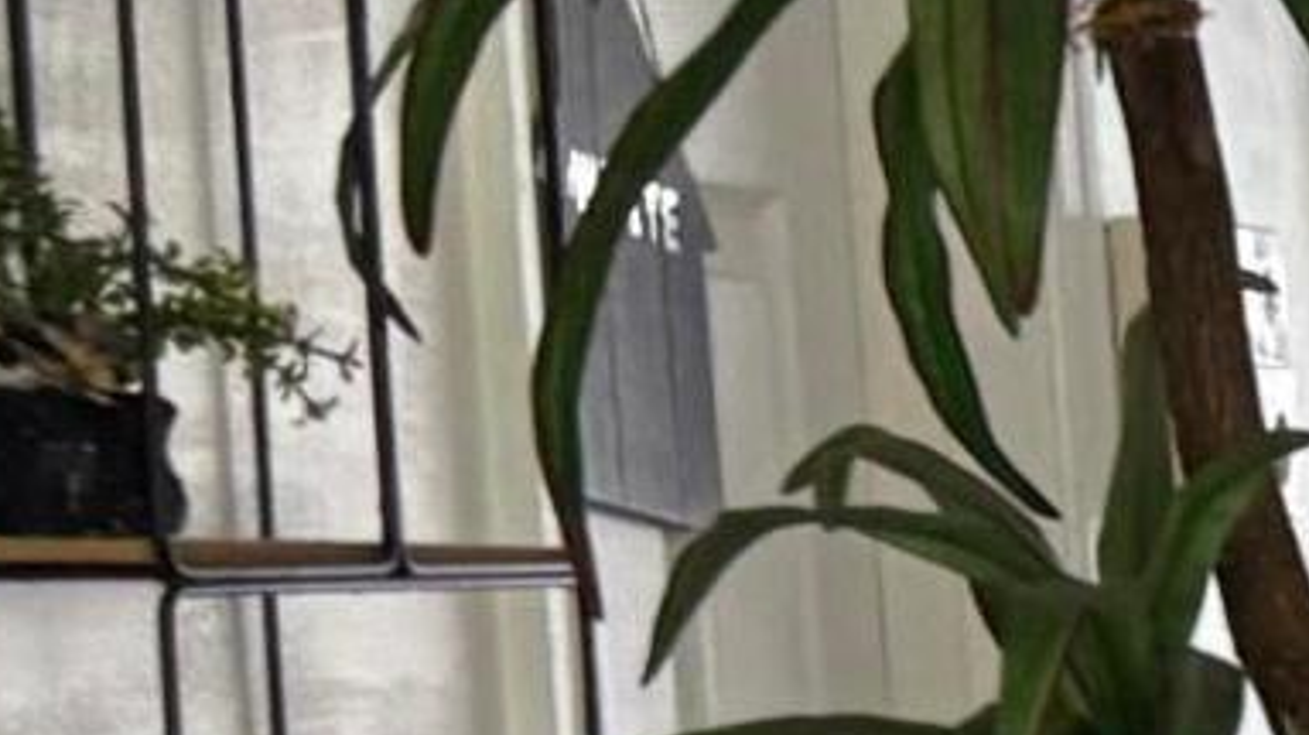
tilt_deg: -8.3
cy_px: 1682
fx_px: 7390
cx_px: 4819
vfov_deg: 5.5
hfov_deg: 7.7
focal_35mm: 213
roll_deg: -0.7
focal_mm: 5.96
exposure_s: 1/60
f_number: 1.6
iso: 200
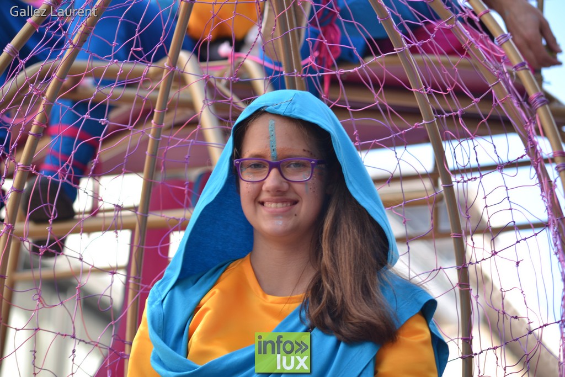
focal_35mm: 153
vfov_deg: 9.0
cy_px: 188
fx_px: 2401
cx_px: 282
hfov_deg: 13.4
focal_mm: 102
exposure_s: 1/250
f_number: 2.8
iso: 100
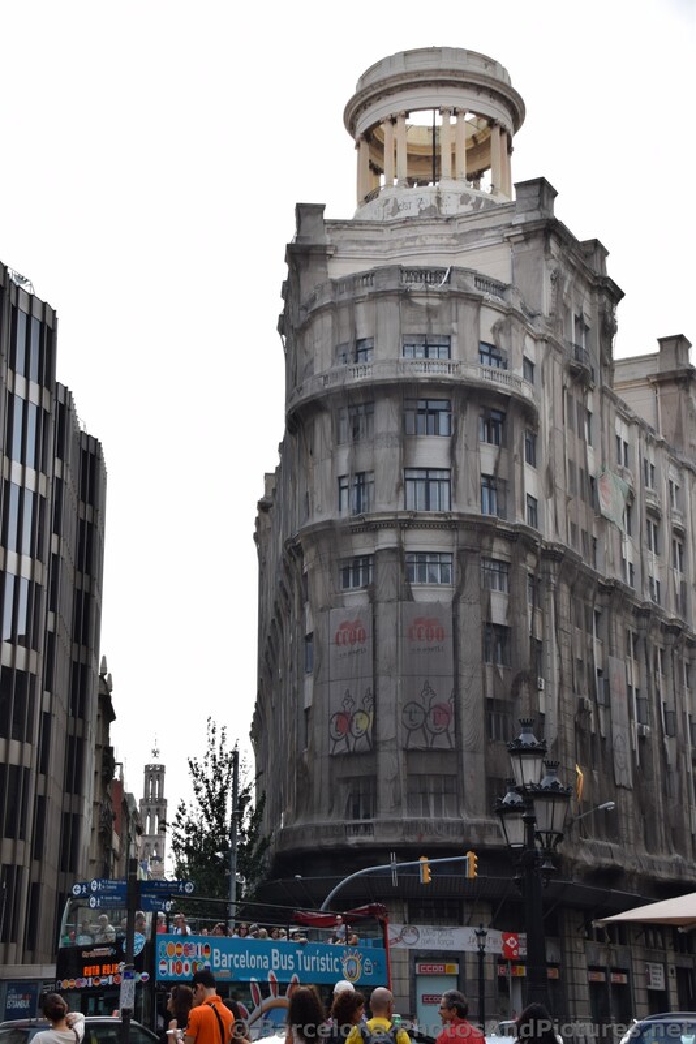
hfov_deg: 23.8
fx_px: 1653
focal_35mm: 57
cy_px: 522
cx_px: 348
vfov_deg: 35.1
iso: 200
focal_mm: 38
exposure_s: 1/320
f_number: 8
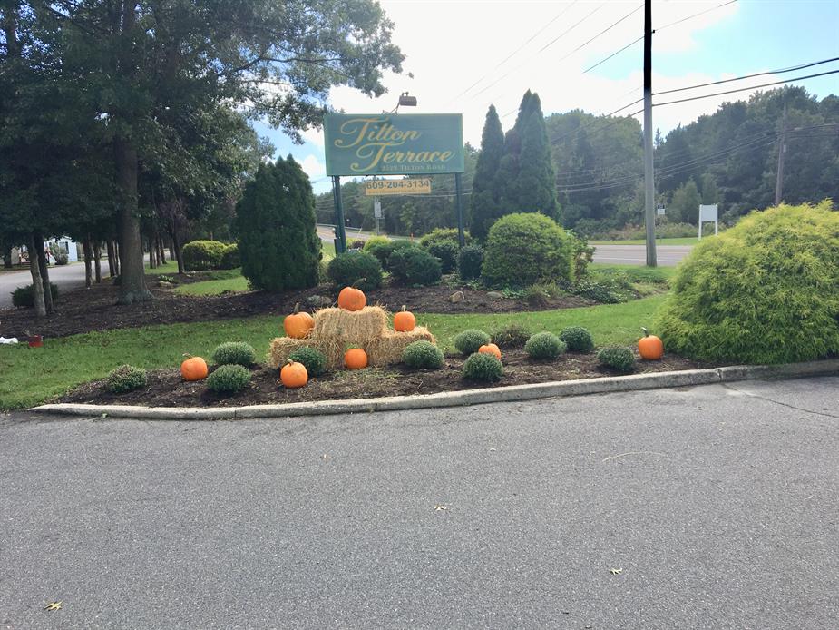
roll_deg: +1.6
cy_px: 315
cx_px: 420
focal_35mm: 29
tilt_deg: -5.0
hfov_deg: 61.7
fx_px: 703
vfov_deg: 48.2
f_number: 2.2
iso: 25
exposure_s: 1/1115
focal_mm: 4.15
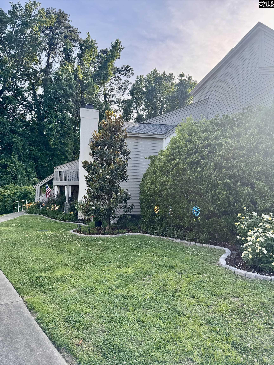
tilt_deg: +2.2
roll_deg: -1.4
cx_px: 137
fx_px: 253
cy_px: 182
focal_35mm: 24
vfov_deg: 71.6
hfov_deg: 56.8
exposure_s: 1/832
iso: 80
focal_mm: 6.76
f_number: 1.78
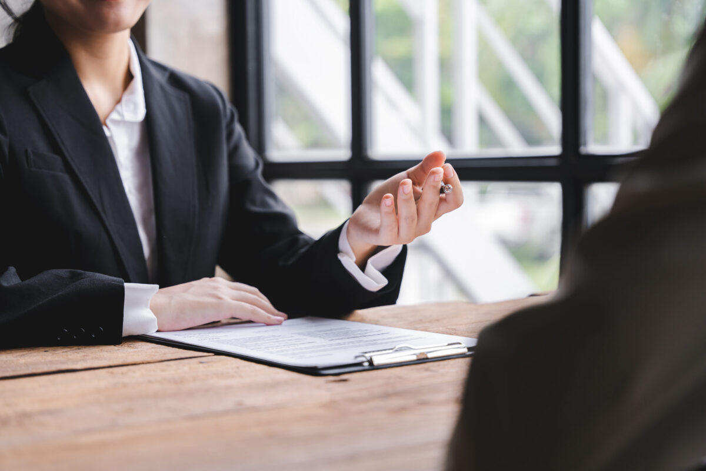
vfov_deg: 19.5
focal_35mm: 70
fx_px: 1373
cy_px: 236
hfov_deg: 28.8
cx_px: 353
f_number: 2.8
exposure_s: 1/400
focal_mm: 70
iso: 250
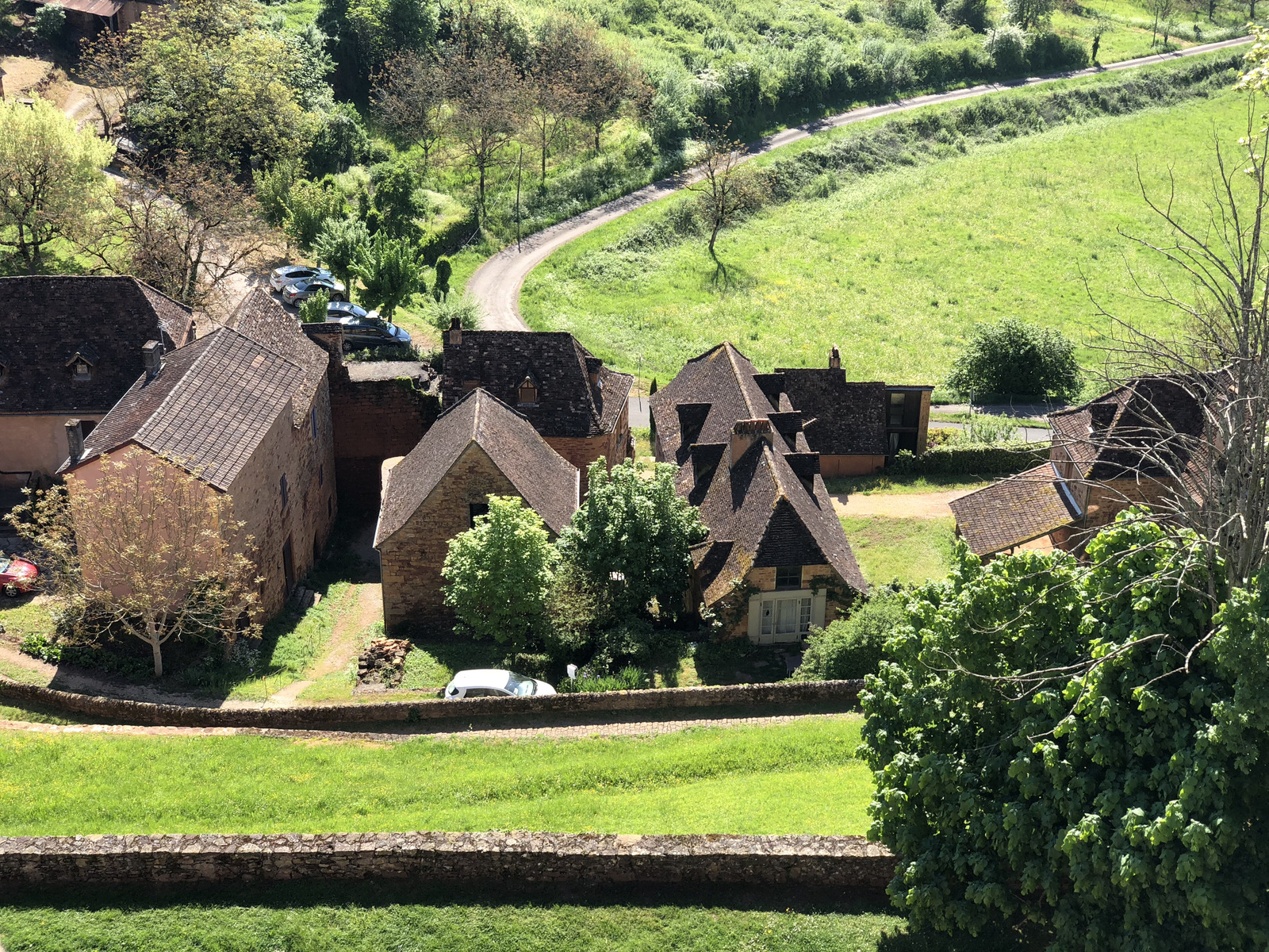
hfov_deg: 36.8
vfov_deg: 28.0
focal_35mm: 52
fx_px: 1906
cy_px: 476
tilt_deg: -28.5
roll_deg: +0.2
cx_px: 634
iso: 16
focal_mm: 6
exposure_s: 1/335
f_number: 2.4
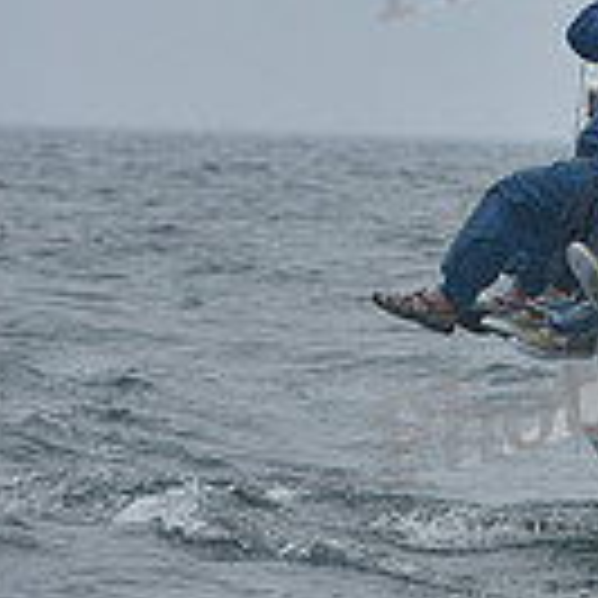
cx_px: 1241
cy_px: 74
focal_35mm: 666
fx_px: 13017
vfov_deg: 2.6
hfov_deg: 2.6
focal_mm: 180
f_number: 8
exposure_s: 1/1000
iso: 320
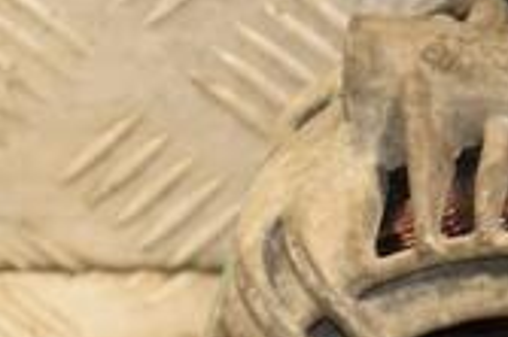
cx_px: 520
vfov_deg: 4.1
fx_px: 4723
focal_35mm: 335
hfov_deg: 6.1
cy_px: 458
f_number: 5.3
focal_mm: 62
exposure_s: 1/125
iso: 800
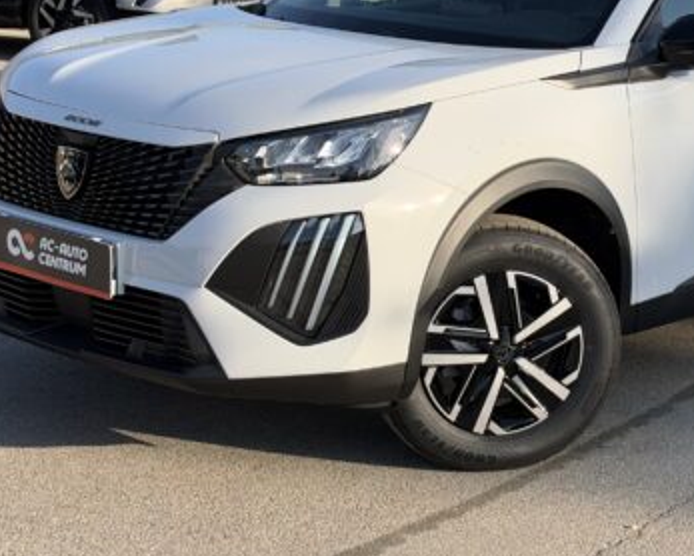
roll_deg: -1.1
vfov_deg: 16.9
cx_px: 534
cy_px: 212
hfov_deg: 20.8
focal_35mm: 91
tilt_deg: -9.7
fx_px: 1870
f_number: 1.8
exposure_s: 1/2110
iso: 80
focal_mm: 6.93
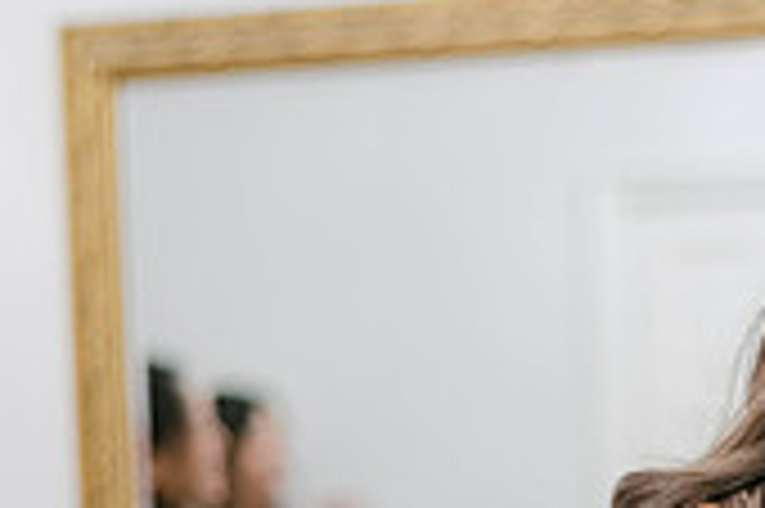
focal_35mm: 171
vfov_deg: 7.9
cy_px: 656
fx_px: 3630
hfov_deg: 11.7
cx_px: 999
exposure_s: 1/125
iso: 1000
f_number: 2
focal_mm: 50
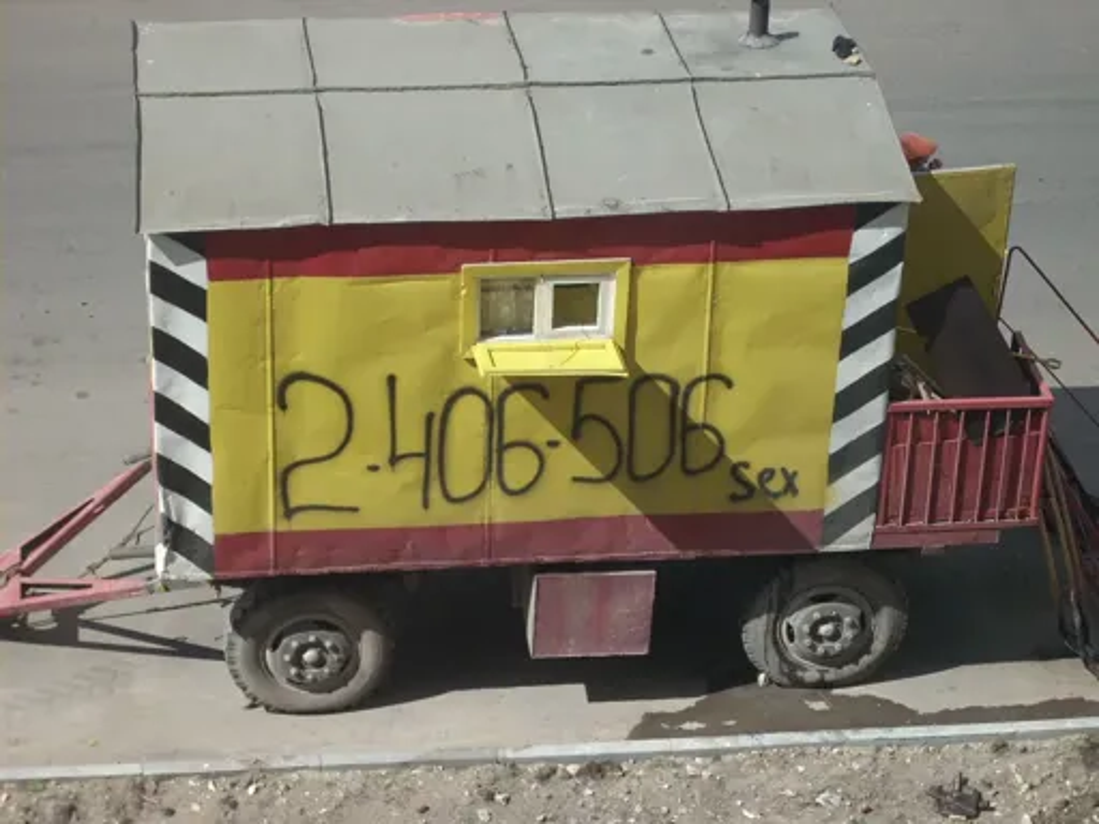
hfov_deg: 17.4
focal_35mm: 113
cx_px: 550
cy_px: 412
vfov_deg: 13.1
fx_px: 3588
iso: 64
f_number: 5.2
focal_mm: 18.6
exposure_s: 1/250
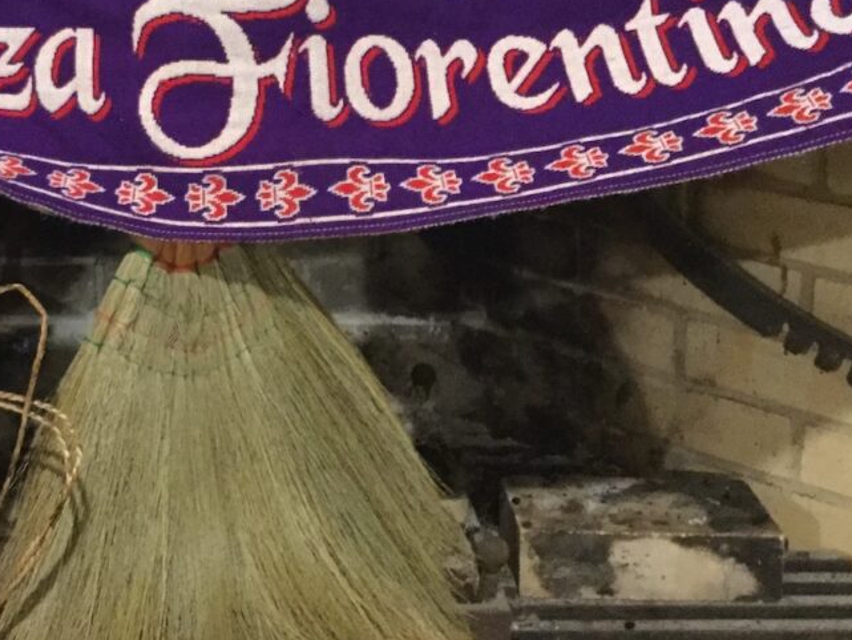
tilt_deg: -13.6
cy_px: 133
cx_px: 189
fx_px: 1428
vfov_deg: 24.8
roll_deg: -0.2
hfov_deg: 32.4
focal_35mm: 58
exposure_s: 1/17
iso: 500
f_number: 2.4
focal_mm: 3.3
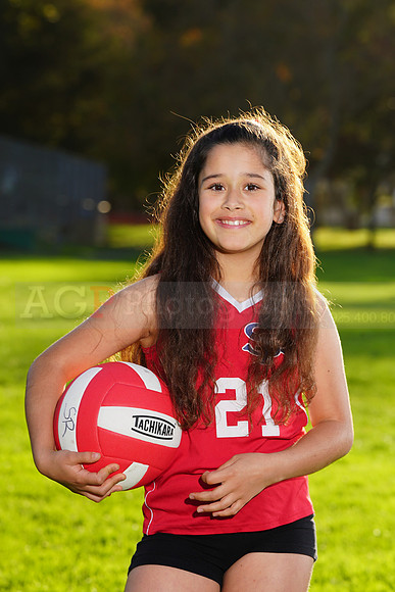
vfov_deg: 10.1
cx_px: 198
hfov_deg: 6.8
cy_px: 296
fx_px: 3339
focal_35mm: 203
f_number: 10
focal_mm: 203
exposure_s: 1/250
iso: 200
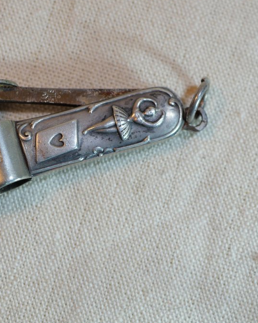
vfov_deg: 18.4
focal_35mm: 104
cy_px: 147
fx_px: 992
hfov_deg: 14.8
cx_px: 104
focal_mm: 30
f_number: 4.5
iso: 200
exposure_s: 1/160
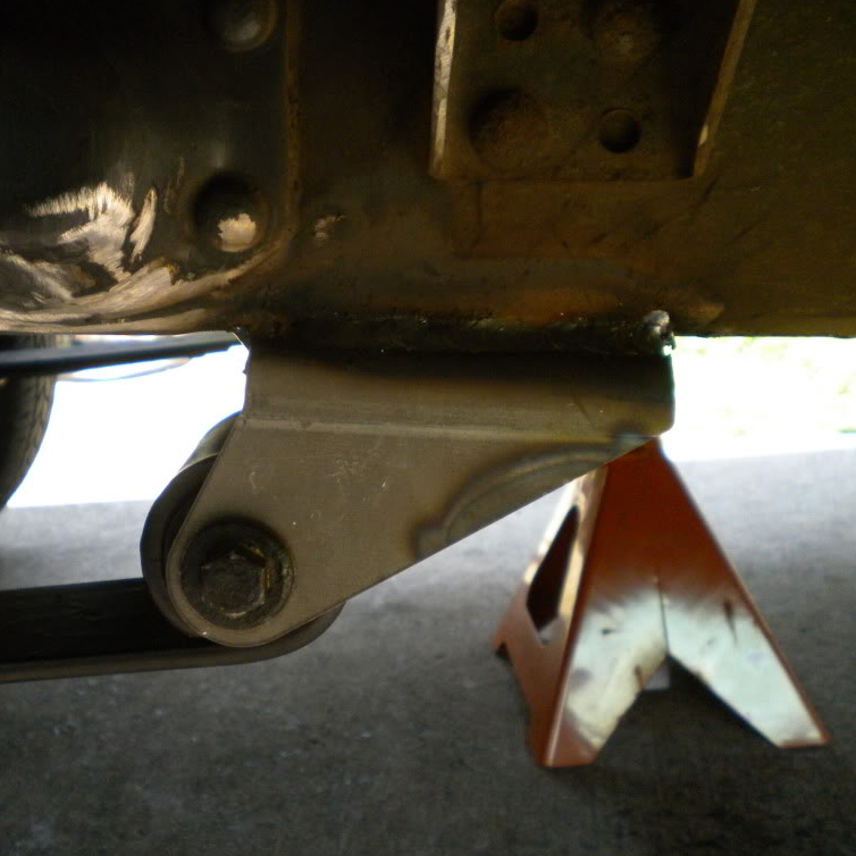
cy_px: 421
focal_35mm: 42
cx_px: 288
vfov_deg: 40.0
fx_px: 1175
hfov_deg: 39.6
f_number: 3.1
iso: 379
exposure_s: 1/381
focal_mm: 6.3
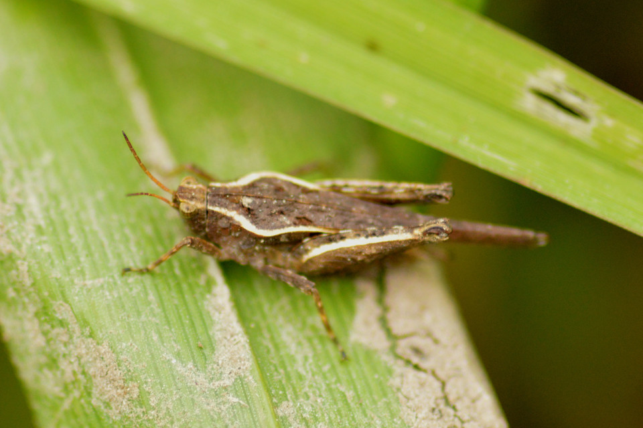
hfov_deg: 13.7
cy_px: 214
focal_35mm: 150
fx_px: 2679
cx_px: 322
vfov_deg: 9.1
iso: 800
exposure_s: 1/400
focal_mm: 100
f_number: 4.5
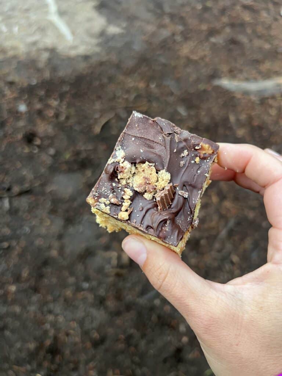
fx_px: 282
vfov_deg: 67.3
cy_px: 188
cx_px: 141
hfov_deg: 53.1
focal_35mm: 26
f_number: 1.5
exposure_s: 1/60
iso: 160
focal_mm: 5.7
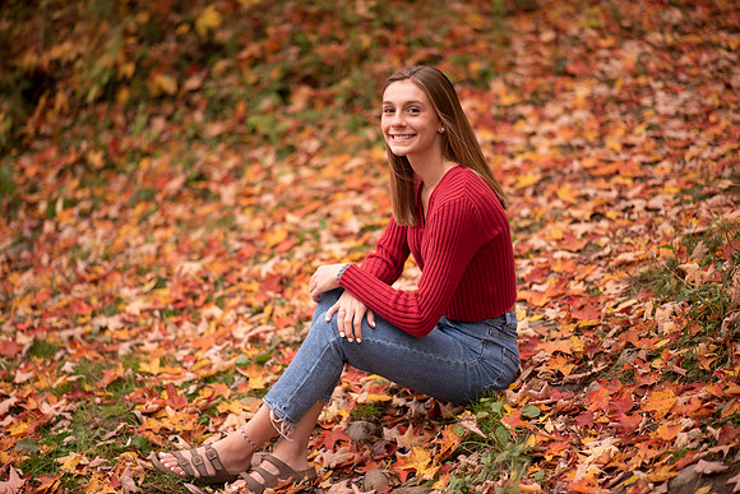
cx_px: 370
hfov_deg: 23.9
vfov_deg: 16.1
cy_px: 247
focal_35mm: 85
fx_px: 1748
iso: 100
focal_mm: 85
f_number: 1.8
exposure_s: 1/500
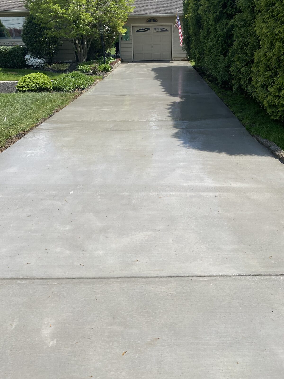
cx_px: 142
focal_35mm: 26
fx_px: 284
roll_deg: -0.1
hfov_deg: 53.1
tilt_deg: -25.9
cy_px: 190
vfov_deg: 67.3
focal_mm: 4.25
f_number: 1.8
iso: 32
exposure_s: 1/3040
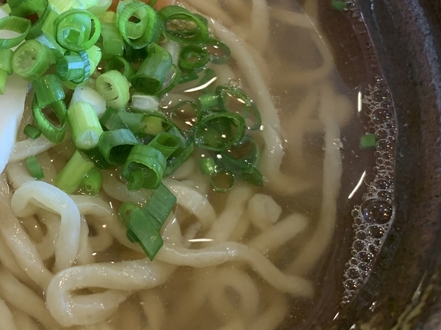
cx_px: 11
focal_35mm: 54
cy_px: 102
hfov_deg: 32.9
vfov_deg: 26.8
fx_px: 688
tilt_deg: -60.9
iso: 250
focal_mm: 4.25
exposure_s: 1/60
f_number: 1.8
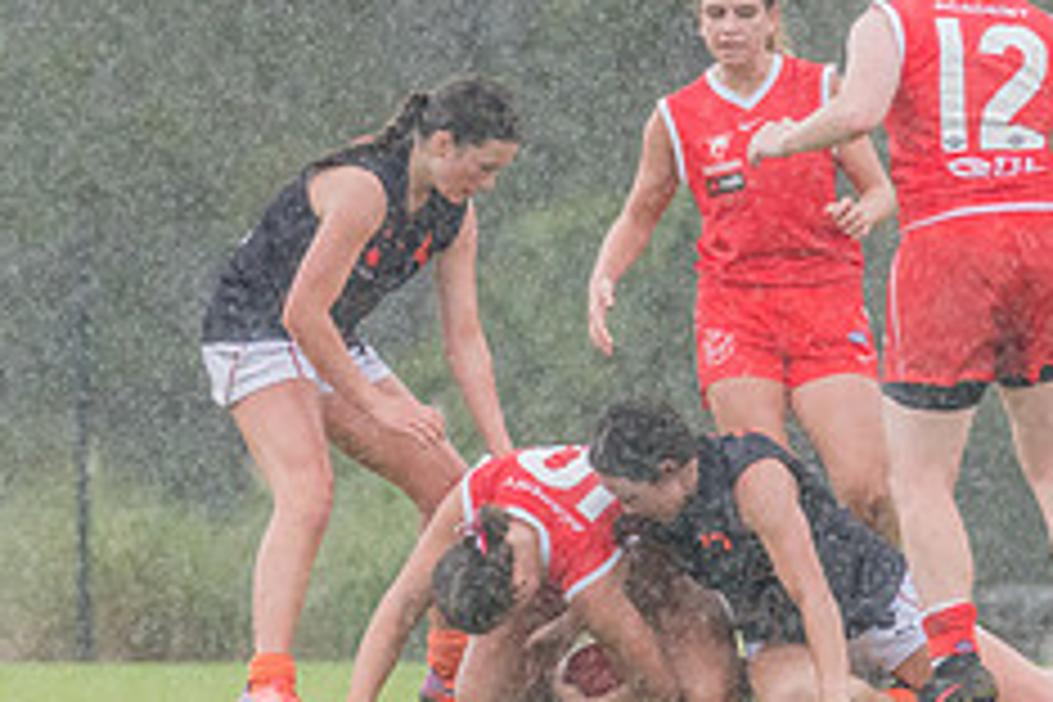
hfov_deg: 1.6
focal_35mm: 1316
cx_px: 588
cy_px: 258
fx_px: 38490
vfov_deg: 1.0
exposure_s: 1/1250
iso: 2000
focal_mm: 460
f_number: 6.3
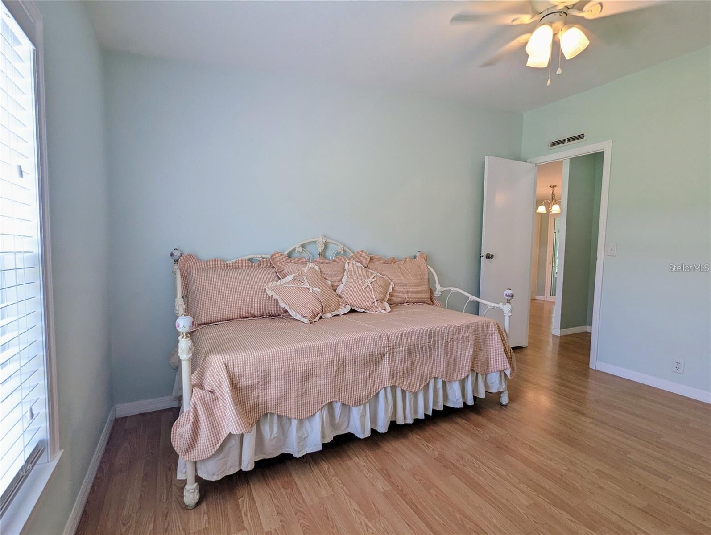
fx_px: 329
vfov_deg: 78.2
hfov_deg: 94.4
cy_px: 268
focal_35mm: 16
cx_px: 356
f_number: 2.2
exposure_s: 1/120
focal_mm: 2.35
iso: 128
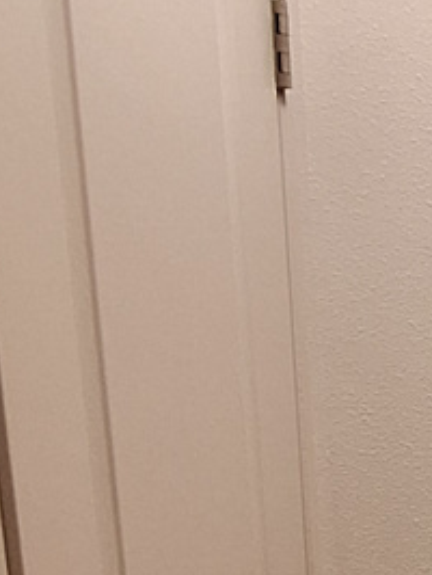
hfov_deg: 15.7
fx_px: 1246
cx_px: 851
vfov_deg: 23.2
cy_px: 739
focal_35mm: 75
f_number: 2.2
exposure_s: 1/40
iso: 125
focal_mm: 1.74
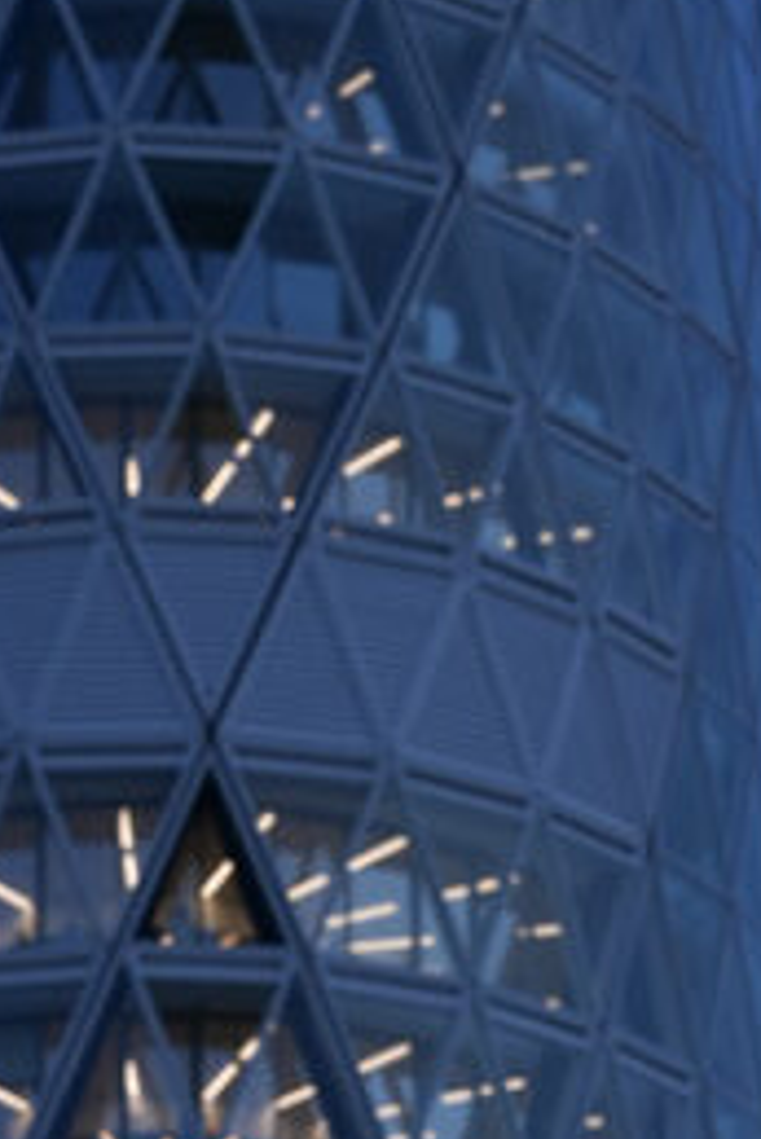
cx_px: 178
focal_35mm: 182
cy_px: 1236
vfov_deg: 11.1
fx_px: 5763
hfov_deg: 7.5
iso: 250
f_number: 4
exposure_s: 1/250
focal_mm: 46
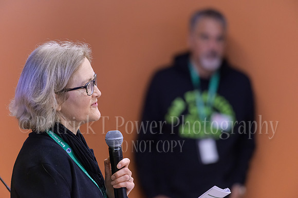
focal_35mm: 280
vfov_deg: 4.9
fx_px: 2316
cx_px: 149
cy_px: 99
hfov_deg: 7.4
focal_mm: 280
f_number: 4
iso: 4000
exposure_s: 1/250
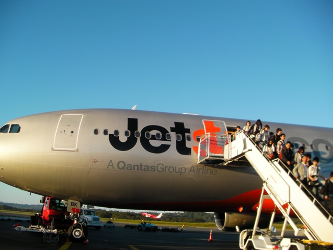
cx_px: 166
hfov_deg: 49.0
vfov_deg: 37.7
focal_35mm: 38
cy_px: 125
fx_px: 366
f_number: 3.5
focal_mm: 6.3
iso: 50
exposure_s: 1/270
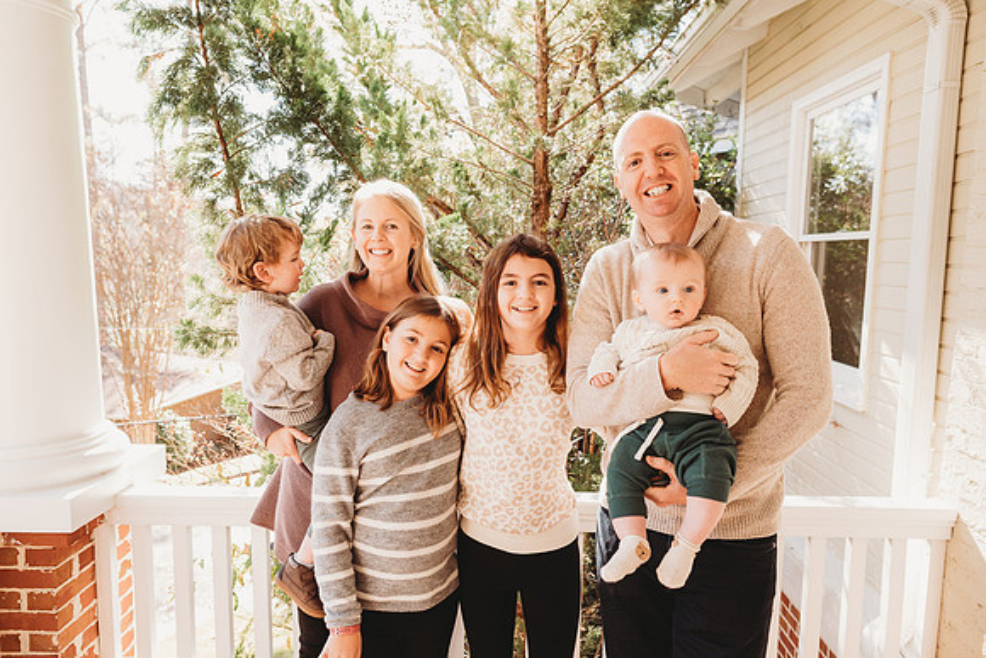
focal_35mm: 24
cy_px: 329
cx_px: 493
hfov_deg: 73.7
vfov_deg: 53.2
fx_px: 657
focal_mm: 24
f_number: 4.5
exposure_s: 1/200
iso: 400
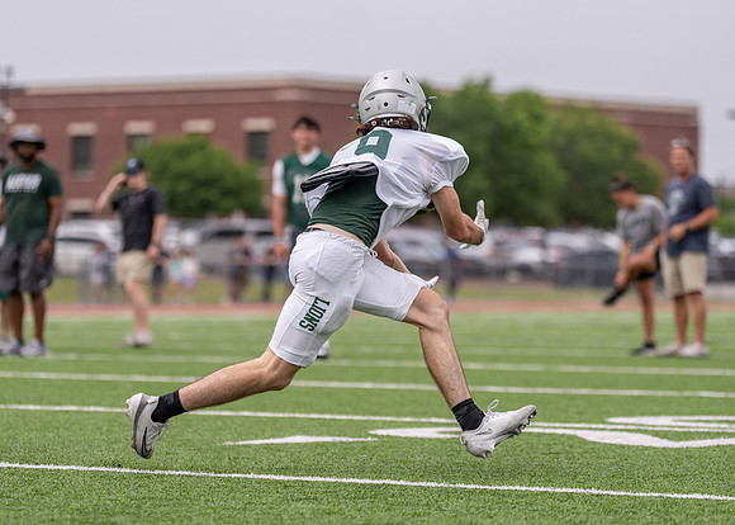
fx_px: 3896
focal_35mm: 187
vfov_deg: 7.7
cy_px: 253
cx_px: 347
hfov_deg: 10.8
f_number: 2.8
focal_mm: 136
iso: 320
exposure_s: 1/3200
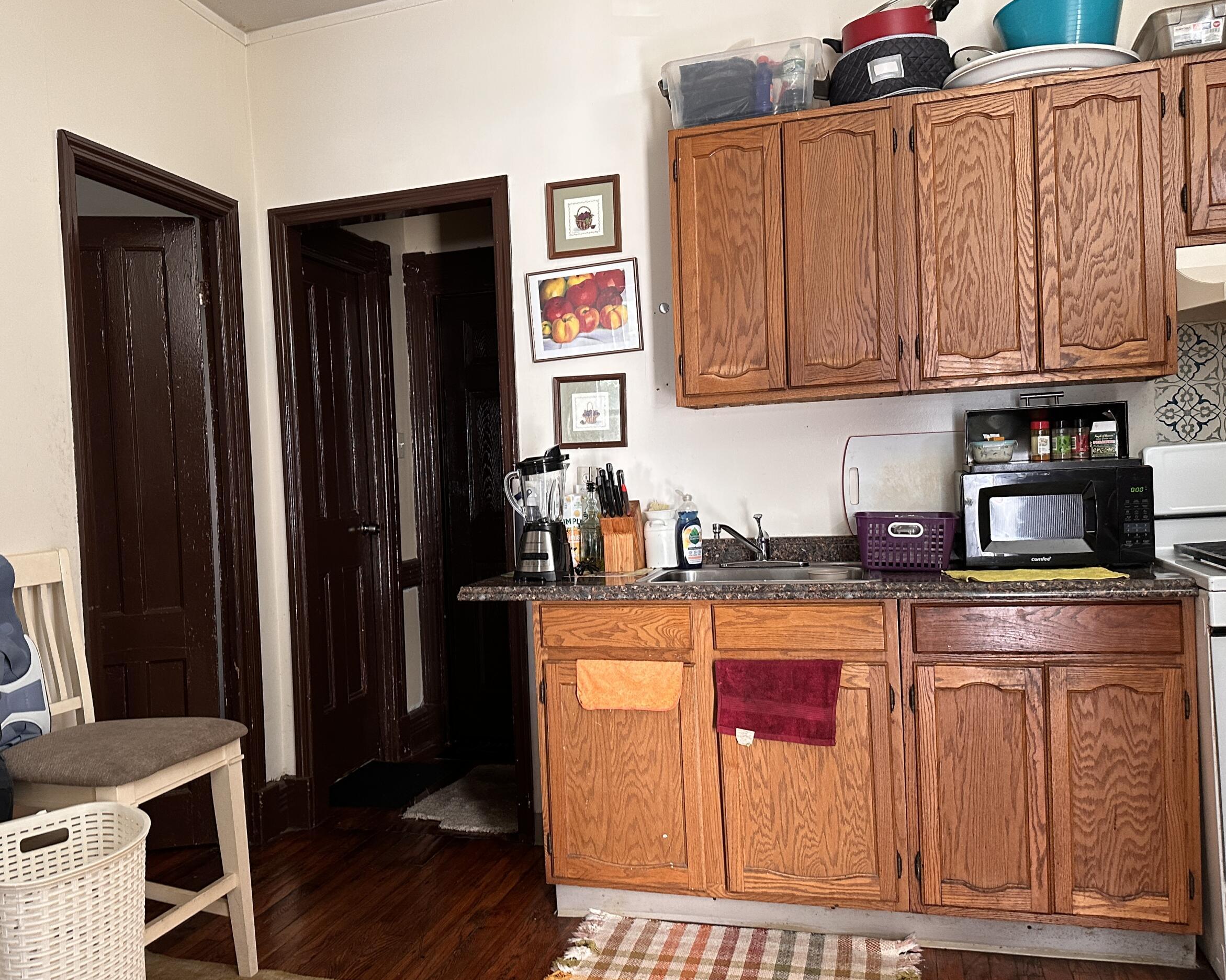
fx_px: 1088
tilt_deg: -1.5
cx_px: 509
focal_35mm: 30
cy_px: 503
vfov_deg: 48.5
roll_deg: +2.2
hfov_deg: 58.4
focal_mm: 6.86
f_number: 1.78
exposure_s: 1/60
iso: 250
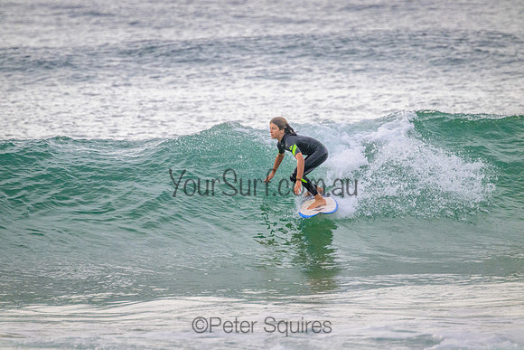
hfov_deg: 2.6
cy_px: 175
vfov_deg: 1.7
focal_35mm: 800
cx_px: 262
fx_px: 11647
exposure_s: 1/2000
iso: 4000
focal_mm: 800
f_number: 11
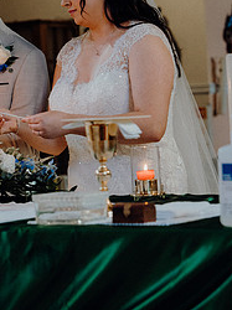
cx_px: 22
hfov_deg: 10.3
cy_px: 106
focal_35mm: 143
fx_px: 1280
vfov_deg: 13.8
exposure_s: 1/200
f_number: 3.5
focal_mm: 64
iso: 2500
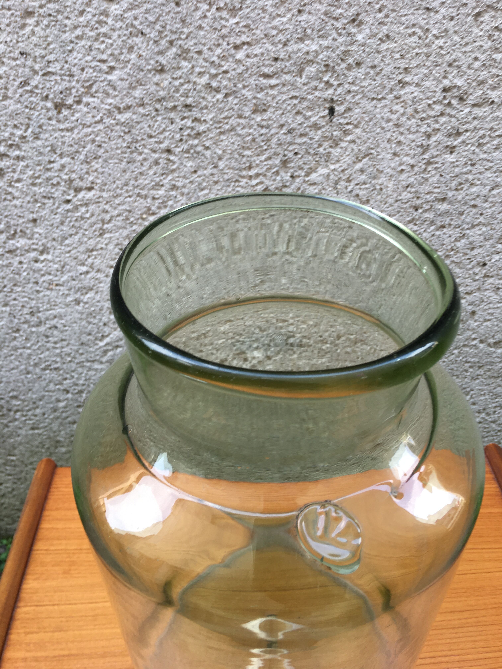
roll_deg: -2.6
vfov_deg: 61.7
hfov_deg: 48.2
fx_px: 561
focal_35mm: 29
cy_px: 334
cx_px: 251
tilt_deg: -36.1
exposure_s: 1/102
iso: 25
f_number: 2.2
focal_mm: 4.15
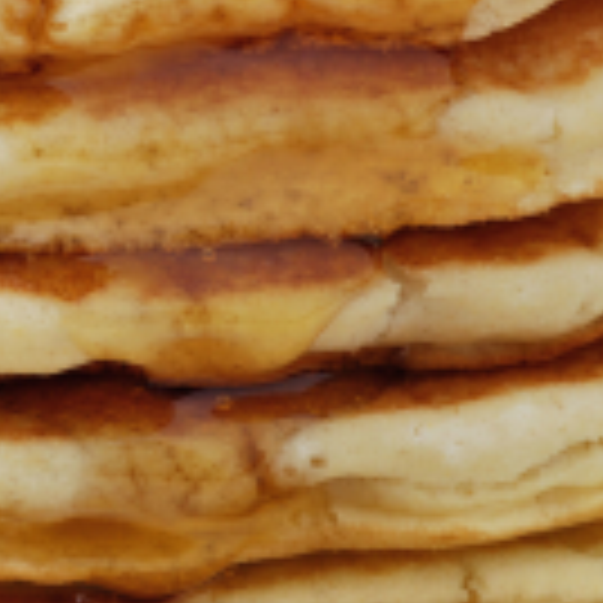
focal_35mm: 243
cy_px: -7
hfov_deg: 7.1
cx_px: -252
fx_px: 4789
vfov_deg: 7.2
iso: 100
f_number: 22
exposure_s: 1/2
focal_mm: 60
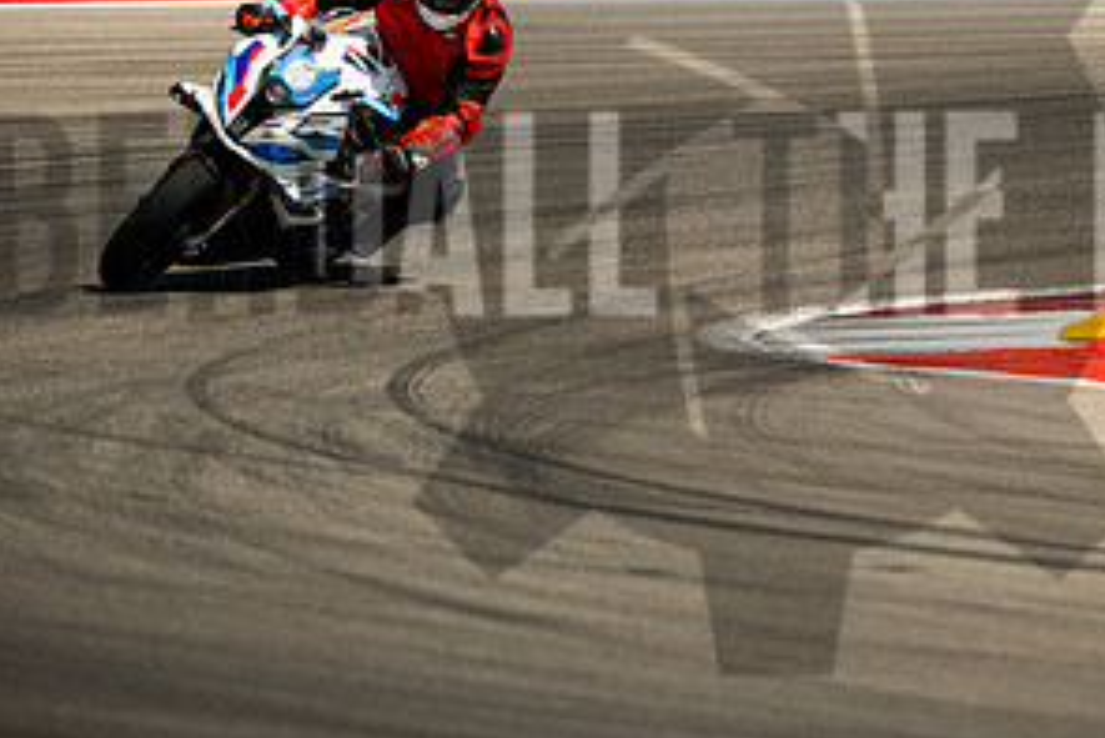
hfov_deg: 2.5
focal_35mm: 827
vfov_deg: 1.7
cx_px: 775
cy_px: 219
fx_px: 25396
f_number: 2.8
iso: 200
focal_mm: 280
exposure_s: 1/2000
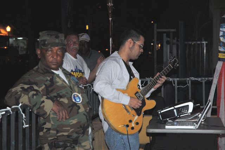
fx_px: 657
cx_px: 112
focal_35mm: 105
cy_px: 75
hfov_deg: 19.4
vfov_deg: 13.1
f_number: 4.5
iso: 100
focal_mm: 70
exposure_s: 1/60
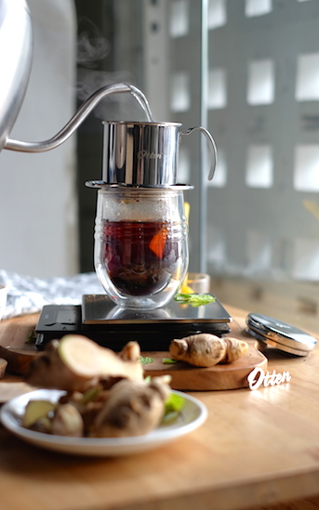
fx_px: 821
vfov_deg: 34.5
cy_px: 265
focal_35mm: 59
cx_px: 136
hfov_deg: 22.0
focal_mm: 35
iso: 250
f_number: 2.2
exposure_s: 1/100
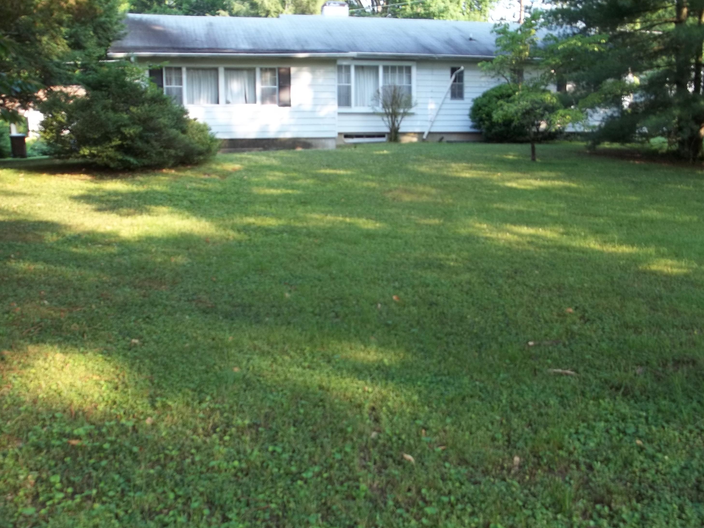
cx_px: 359
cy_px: 263
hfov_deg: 54.0
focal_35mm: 34
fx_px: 691
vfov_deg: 41.8
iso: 64
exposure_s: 1/60
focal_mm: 5.9
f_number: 3.3
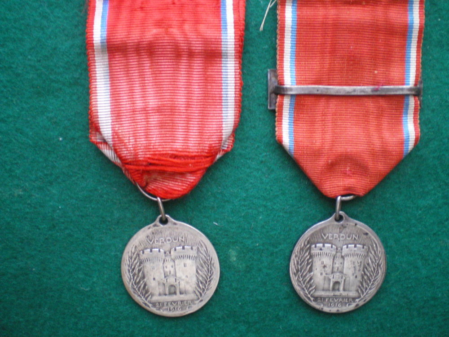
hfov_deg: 49.0
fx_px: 493
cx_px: 224
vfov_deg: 37.7
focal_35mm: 38
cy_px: 168
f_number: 3.1
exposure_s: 1/30
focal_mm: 6.3
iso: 400
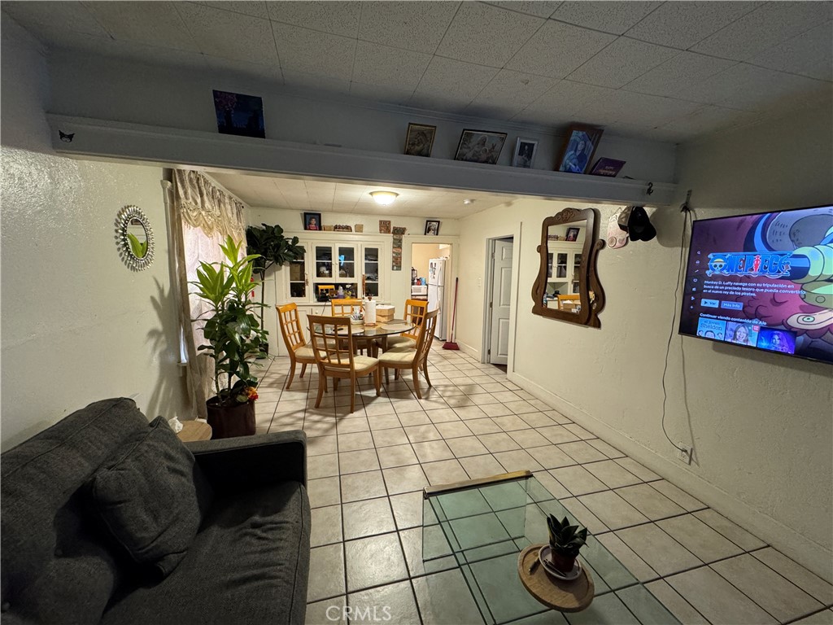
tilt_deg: -8.3
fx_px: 337
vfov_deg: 85.7
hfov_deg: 102.1
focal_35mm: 14
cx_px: 416
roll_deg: -0.6
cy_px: 312
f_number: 2.2
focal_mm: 2.22
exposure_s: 1/60
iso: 500
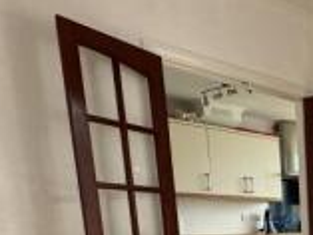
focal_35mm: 52
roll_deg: +1.0
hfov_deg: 30.4
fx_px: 471
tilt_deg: -10.8
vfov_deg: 23.9
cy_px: 322
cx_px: 390
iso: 200
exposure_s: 1/99
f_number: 2.2
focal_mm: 2.22
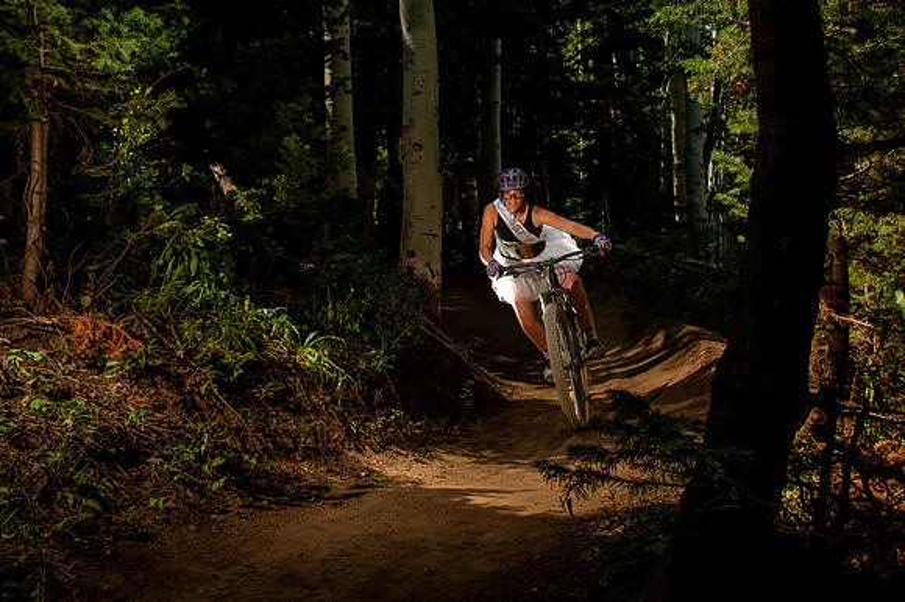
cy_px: 226
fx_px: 878
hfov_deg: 54.4
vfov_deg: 37.6
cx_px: 405
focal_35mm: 35
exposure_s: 1/400
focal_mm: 28
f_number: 11
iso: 500
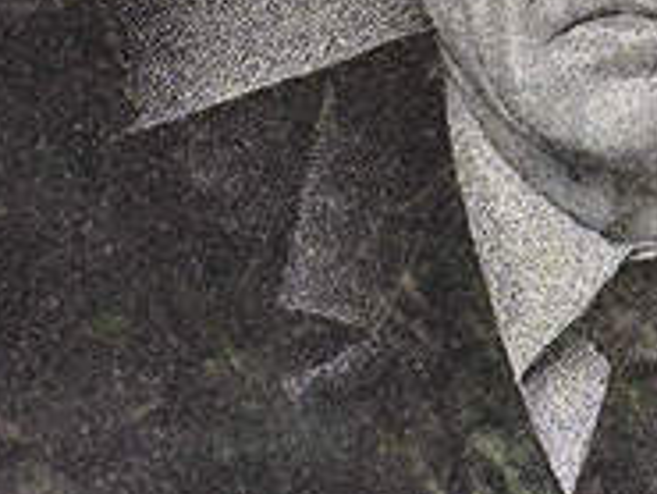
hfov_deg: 9.1
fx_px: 4102
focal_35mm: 216
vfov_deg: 6.7
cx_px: 659
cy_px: 874
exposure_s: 1/270
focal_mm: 4.71
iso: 50
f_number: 1.7
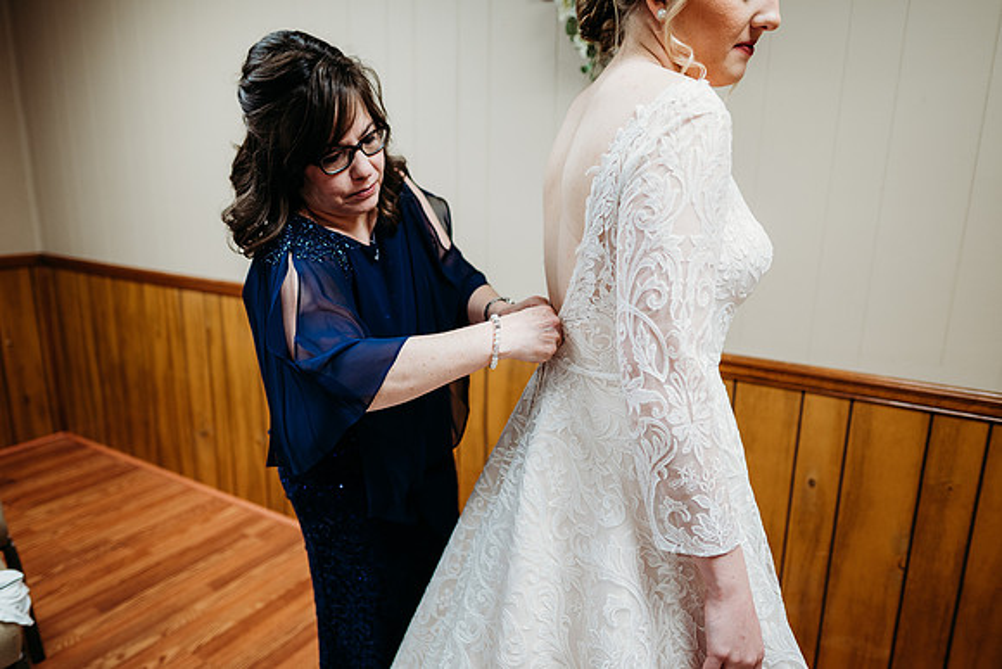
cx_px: 501
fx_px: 668
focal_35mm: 24
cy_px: 334
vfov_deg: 53.2
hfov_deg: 73.7
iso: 400
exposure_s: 1/125
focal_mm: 24
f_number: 1.8
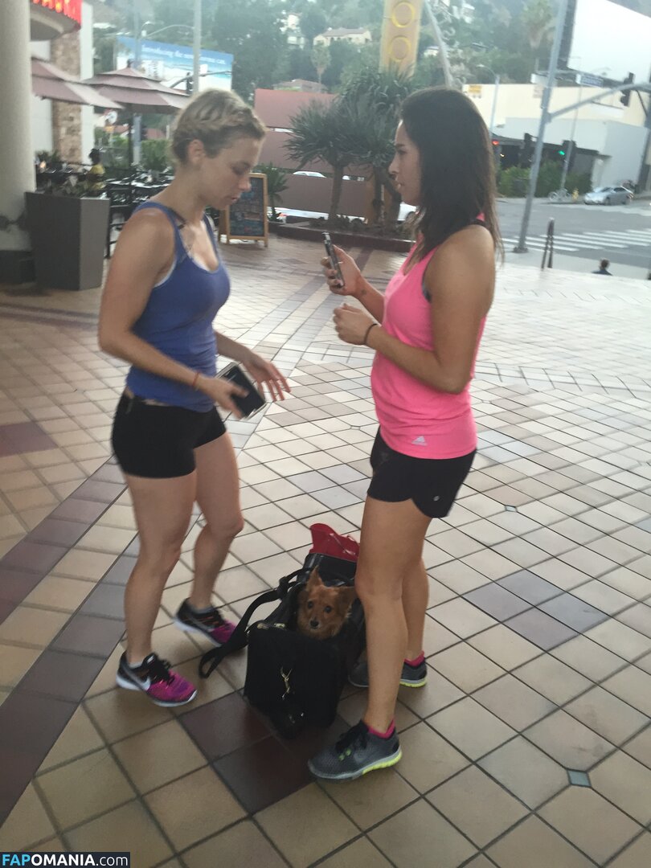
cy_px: 434
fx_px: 727
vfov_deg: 61.7
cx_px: 326
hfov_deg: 48.2
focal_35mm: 29
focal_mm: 4.15
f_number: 2.2
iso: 64
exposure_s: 1/30
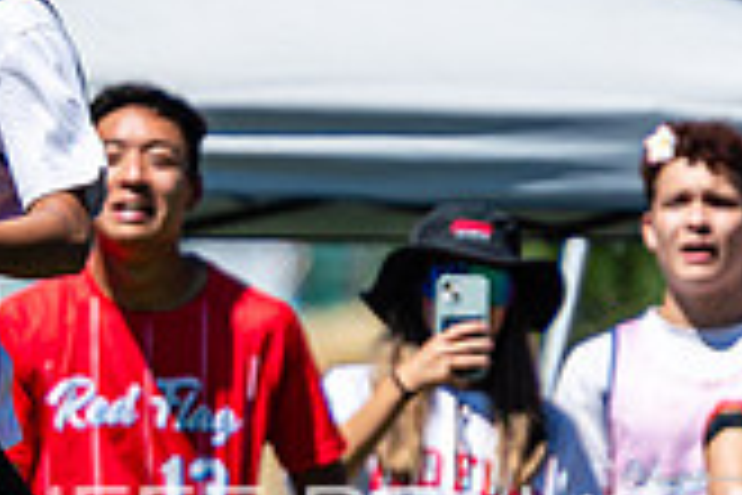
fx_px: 33758
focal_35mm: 1638
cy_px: -196
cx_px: -178
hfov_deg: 1.3
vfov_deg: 0.8
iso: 100
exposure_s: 1/2500
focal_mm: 200
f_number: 2.8
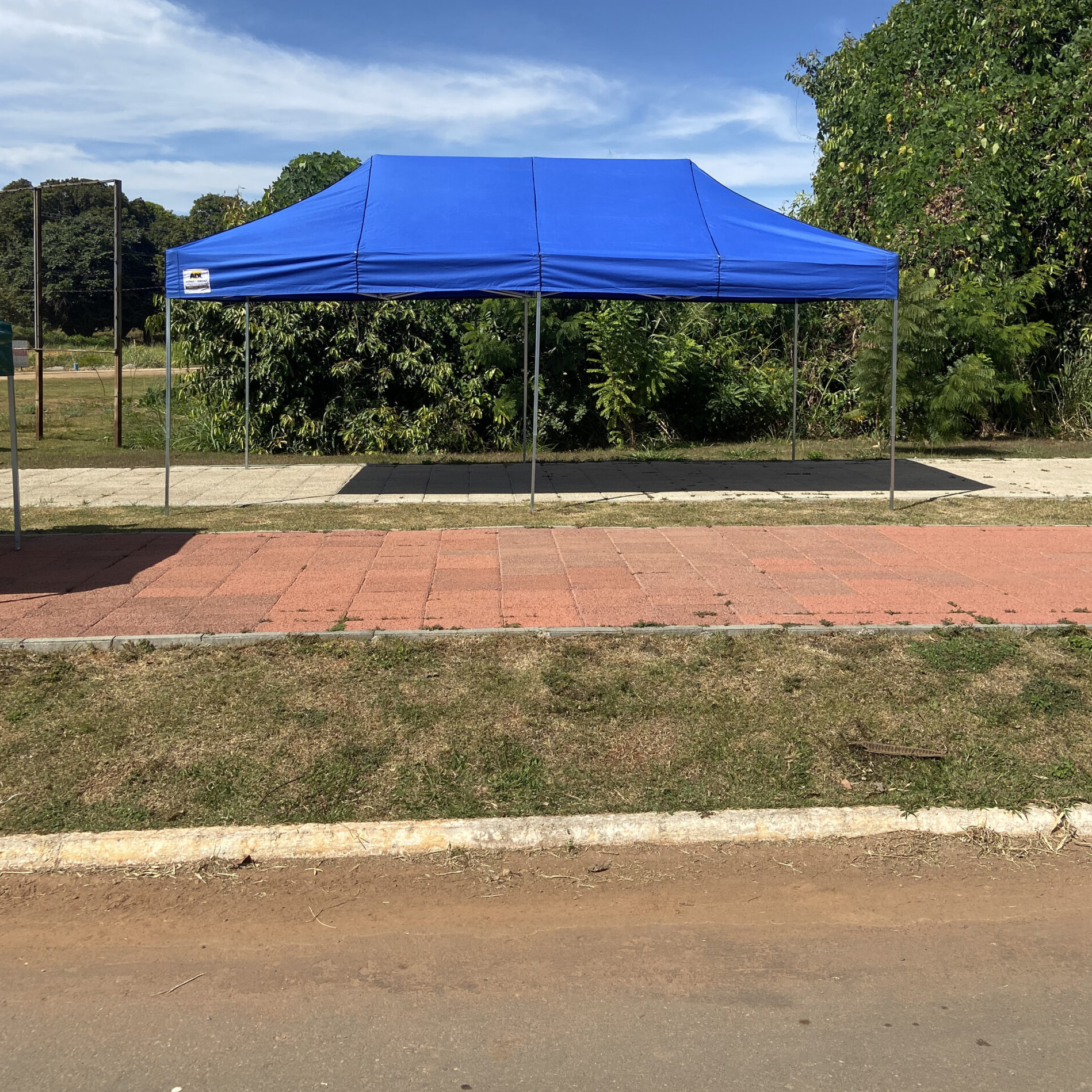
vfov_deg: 52.2
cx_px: 546
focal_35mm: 31
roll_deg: -0.1
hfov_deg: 52.5
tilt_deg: -4.1
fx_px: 1106
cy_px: 440
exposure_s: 1/3125
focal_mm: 4.25
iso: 32
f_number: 1.8
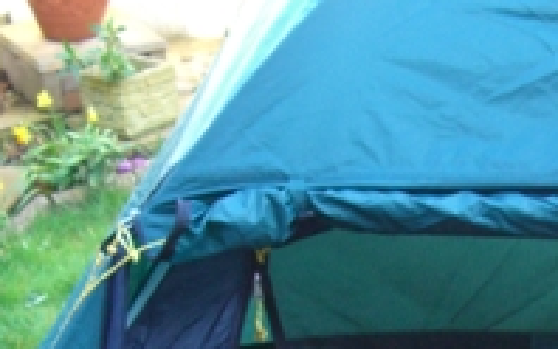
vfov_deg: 9.9
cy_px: 459
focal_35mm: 130
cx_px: 507
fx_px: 1978
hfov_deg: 15.9
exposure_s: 1/100
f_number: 2.8
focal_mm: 7.9
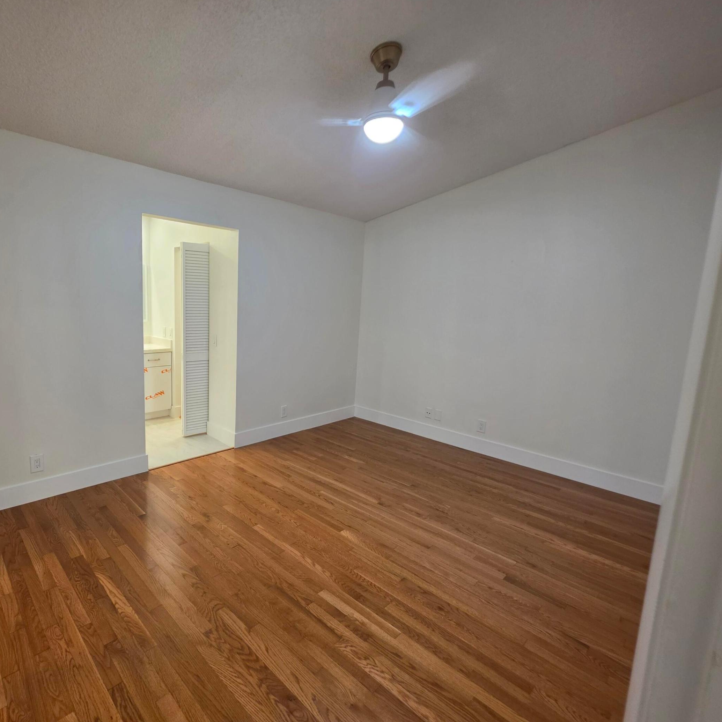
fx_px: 378
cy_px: 356
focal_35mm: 16
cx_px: 281
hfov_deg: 86.1
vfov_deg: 87.4
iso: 160
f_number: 1.9
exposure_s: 1/60
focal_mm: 2.2
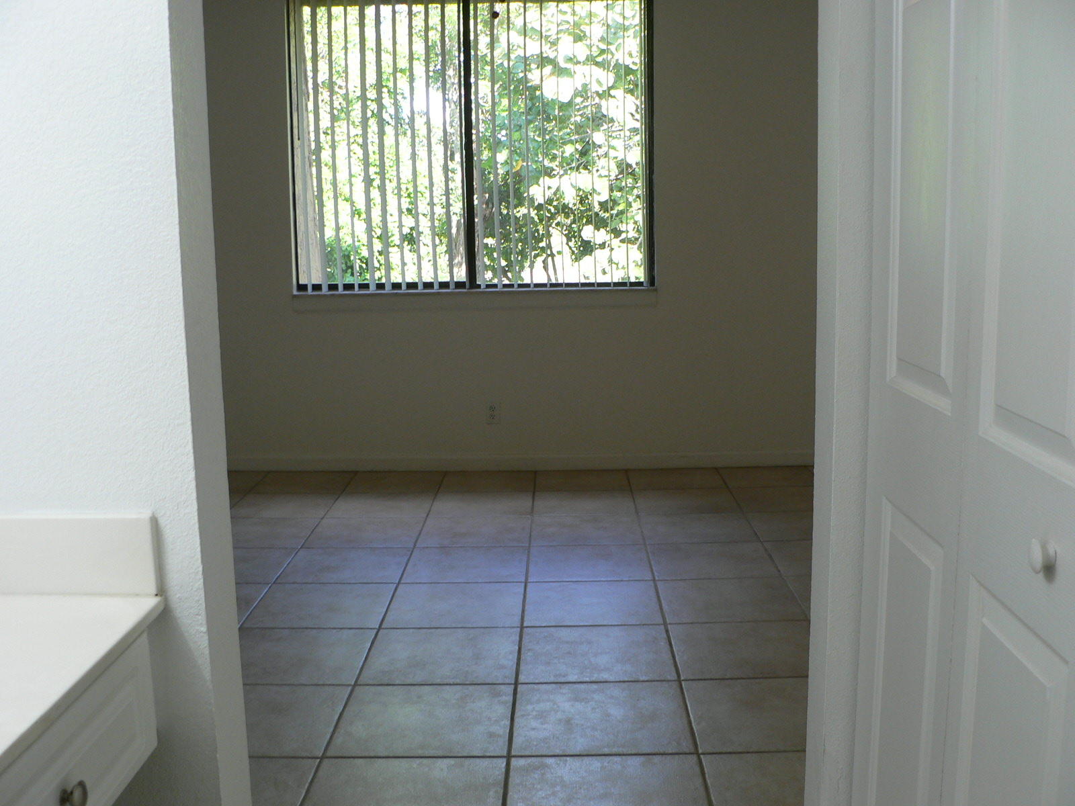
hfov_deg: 51.4
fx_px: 1118
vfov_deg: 39.7
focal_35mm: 36
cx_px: 538
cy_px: 403
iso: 80
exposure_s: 1/30
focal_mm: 6
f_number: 2.8
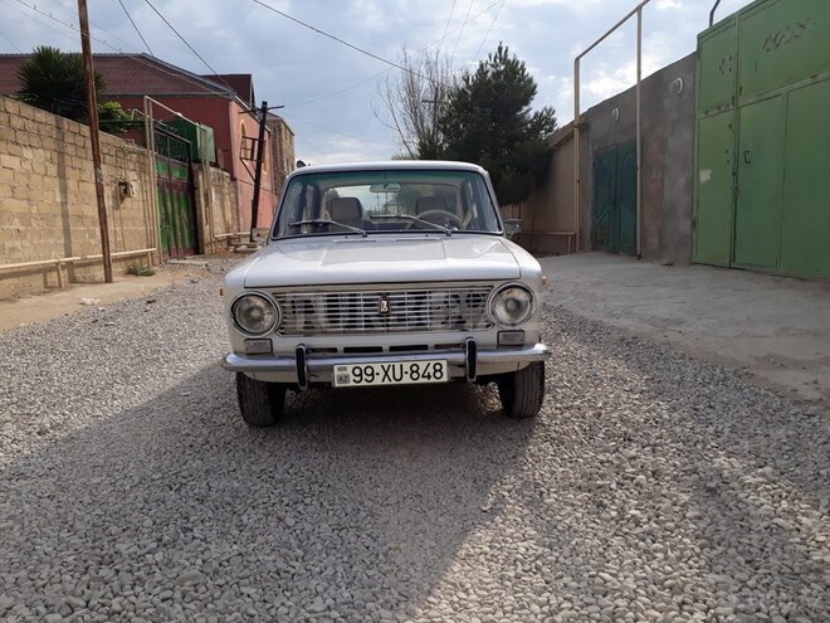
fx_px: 647
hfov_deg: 65.3
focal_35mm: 27
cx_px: 415
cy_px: 312
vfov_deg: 51.4
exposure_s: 1/1387
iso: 40
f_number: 1.9
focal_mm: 3.6
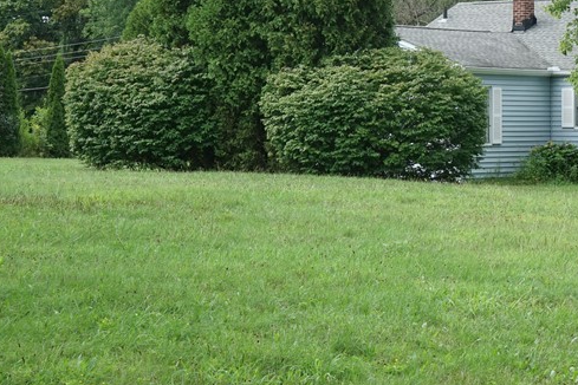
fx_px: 1605
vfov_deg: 13.7
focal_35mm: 100
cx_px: 476
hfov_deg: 20.1
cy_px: 175
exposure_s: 1/60
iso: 320
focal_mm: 45
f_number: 16
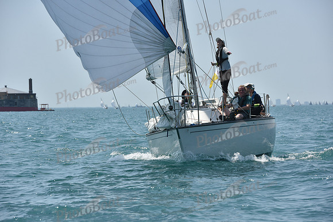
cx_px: 166
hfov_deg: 12.4
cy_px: 111
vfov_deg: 8.3
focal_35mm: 165
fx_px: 1527
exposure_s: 1/1250
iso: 250
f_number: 9
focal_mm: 165
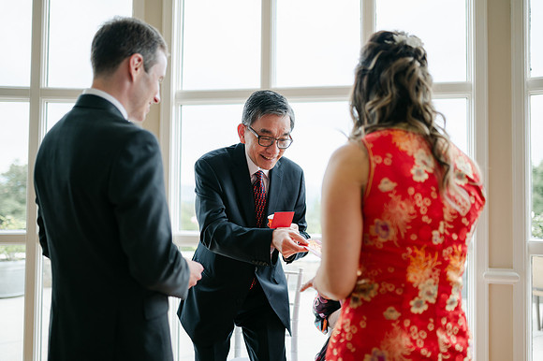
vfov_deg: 37.4
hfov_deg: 53.9
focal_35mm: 35
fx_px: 534
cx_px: 272
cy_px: 180
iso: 100
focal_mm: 35
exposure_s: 1/1000
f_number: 1.4
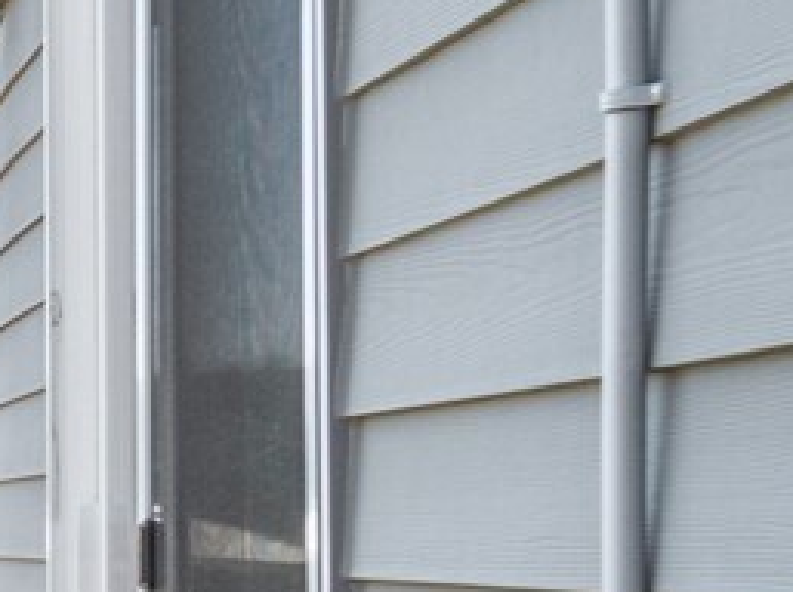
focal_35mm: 89
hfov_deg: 12.3
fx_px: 2036
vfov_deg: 16.2
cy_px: 581
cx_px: -1446
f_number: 8
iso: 200
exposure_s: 1/200
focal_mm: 14
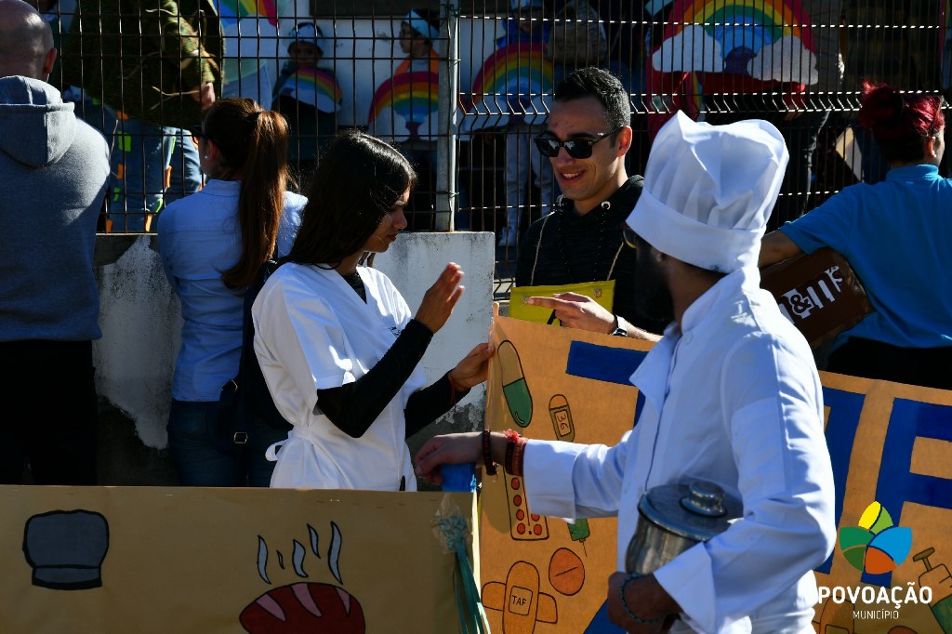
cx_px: 476
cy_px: 317
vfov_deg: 12.2
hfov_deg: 18.3
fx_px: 2961
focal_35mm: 112
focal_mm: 75
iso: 110
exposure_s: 1/250
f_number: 8
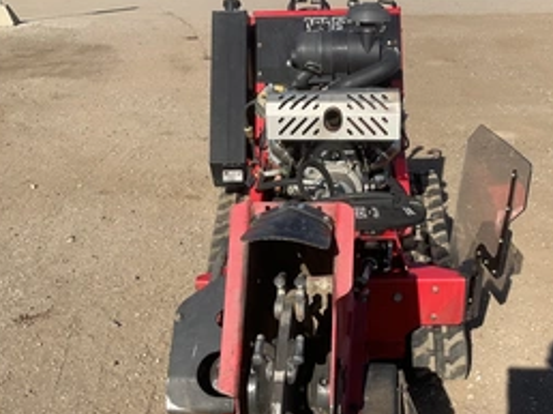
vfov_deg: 31.8
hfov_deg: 41.9
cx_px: 328
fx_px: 718
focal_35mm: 45
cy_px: 290
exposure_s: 1/1377
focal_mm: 3
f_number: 1.8
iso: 25
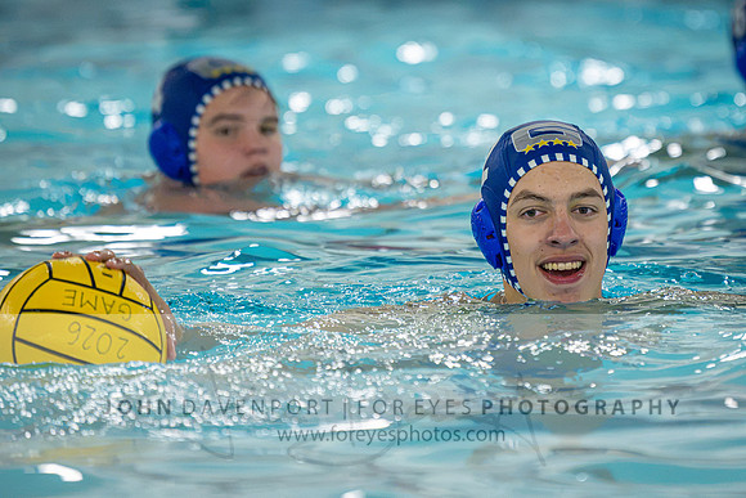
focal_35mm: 425
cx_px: 566
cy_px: 120
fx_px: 8799
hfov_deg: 4.9
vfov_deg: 3.2
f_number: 4
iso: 20000
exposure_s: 1/1000
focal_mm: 280
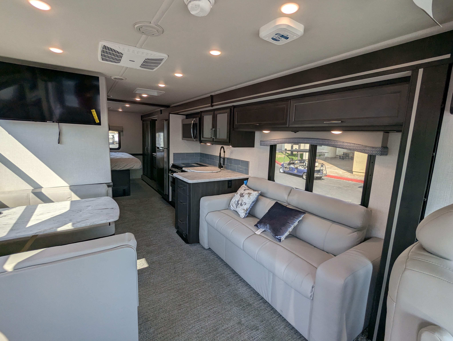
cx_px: 226
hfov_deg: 94.4
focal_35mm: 16
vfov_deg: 78.2
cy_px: 170
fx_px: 210
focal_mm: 2.35
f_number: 2.2
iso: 47
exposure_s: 1/205
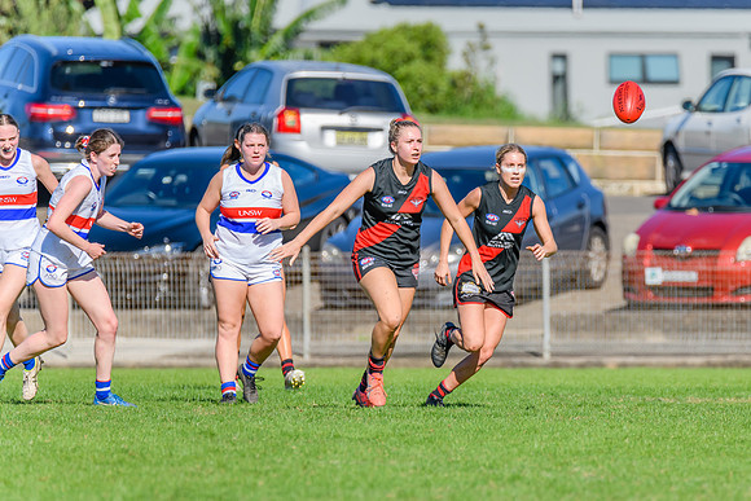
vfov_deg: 2.3
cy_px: 293
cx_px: 446
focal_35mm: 603
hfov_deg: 3.4
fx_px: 12573
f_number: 9
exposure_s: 1/1600
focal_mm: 500
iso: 640
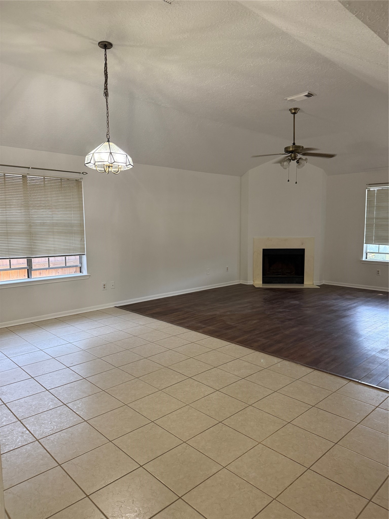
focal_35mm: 24
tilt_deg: -5.4
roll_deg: -0.2
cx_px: 194
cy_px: 260
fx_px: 360
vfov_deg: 71.6
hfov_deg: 56.8
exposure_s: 1/60
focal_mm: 6.76
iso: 200
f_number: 1.78
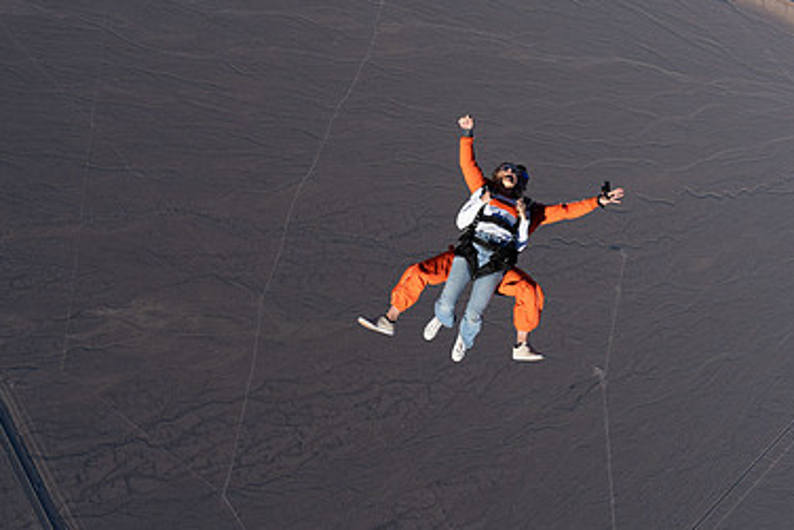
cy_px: 185
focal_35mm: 37
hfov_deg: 51.4
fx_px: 816
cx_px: 490
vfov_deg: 35.7
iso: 800
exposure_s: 1/2000
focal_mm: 24
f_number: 9
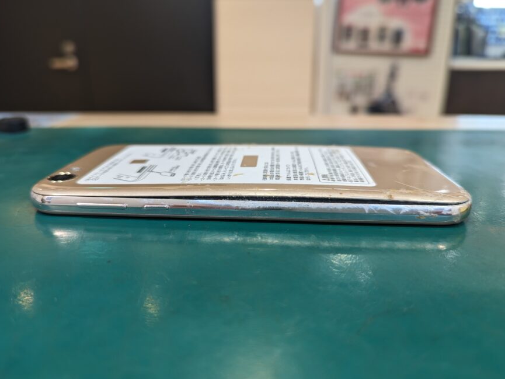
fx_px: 365
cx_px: 249
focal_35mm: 25
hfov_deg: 69.4
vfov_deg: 54.9
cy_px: 189
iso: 52
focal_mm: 6.81
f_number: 1.85
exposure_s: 1/33.3
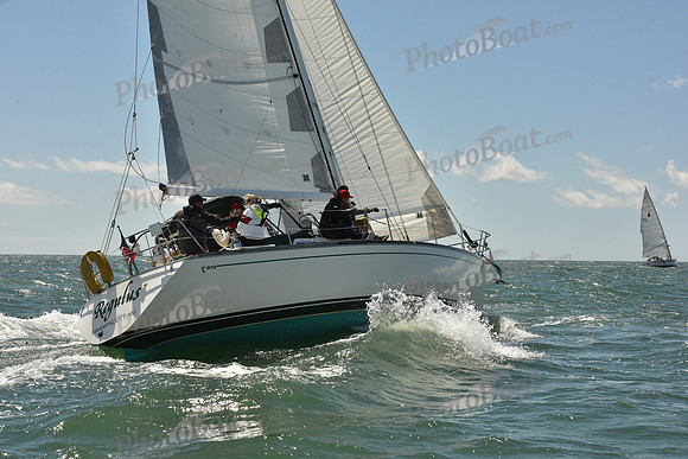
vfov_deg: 19.5
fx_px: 1338
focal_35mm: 70
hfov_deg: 28.8
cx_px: 344
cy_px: 230
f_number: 13
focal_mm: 70
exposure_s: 1/800
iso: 320
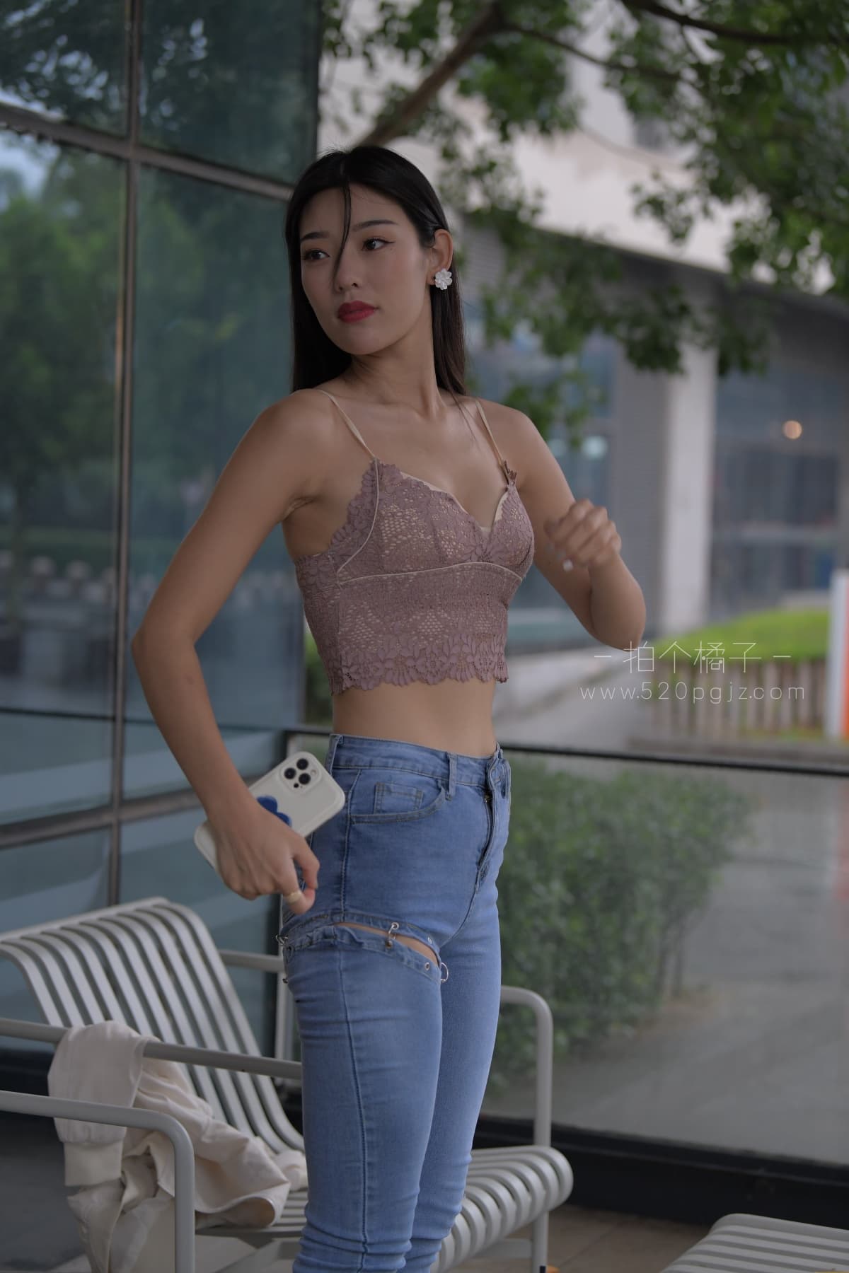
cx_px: 424
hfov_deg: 19.5
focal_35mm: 70
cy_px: 636
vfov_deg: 28.8
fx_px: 2476
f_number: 3.2
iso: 800
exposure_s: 1/500
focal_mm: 70
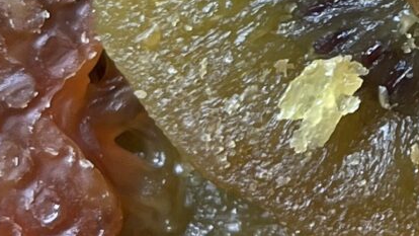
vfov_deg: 6.9
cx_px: 575
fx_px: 1945
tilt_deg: -83.4
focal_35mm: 175
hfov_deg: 11.9
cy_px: -87
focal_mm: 5.1
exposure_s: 1/121
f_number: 1.6
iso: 64
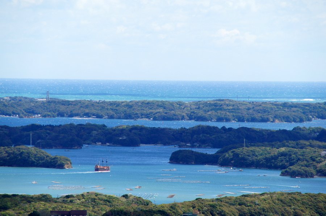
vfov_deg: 4.6
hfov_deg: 6.9
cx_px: 163
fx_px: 2714
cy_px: 108
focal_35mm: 300
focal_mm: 200
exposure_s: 1/400
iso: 200
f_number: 9
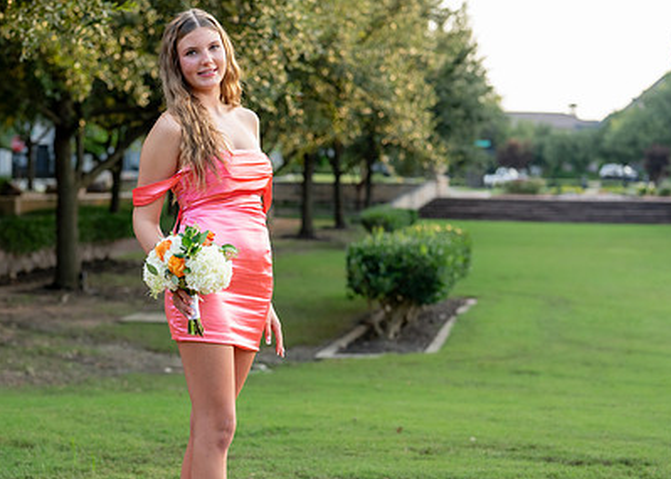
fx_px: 1734
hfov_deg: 21.8
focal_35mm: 91
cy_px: 289
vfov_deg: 15.7
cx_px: 232
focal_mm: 50
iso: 320
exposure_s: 1/400
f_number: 2.5
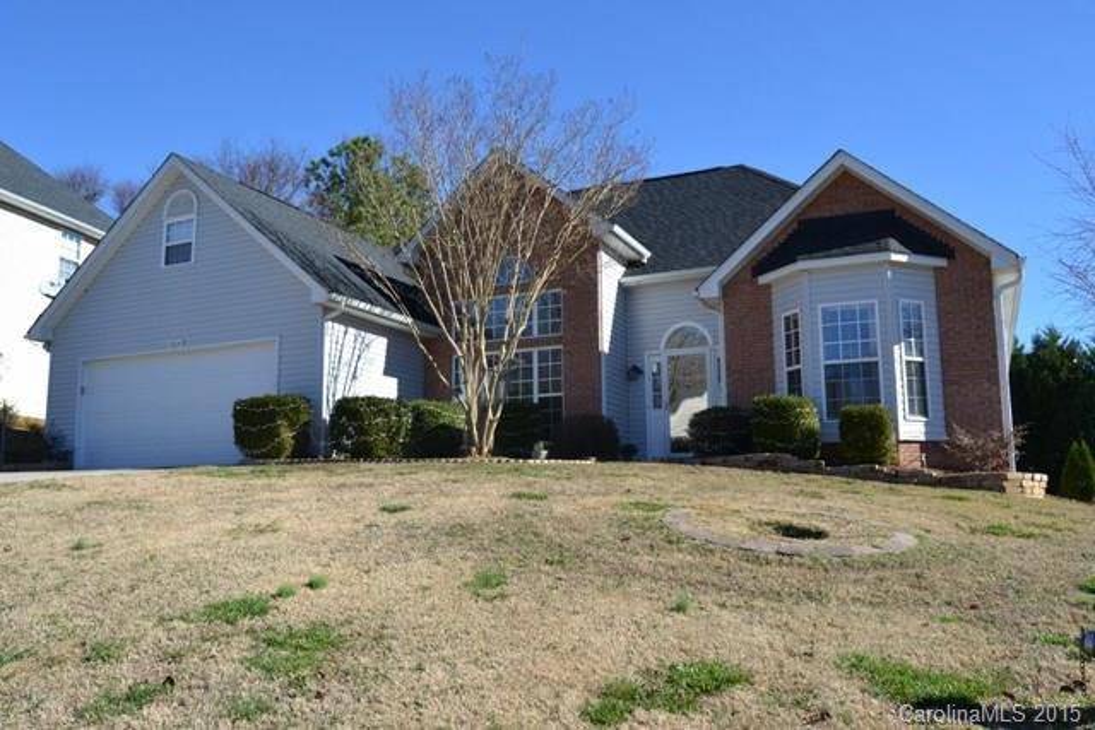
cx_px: 548
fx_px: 913
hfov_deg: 61.9
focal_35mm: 30
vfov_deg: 43.6
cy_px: 365
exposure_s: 1/200
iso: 100
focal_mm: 20
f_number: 7.1
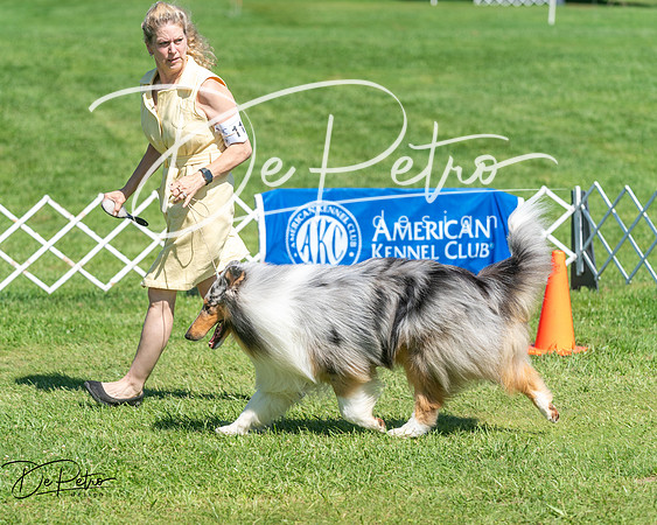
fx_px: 3211
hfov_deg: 11.7
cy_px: 232
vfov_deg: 9.3
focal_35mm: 165
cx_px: 278
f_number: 4
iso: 80
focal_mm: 129
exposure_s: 1/1000
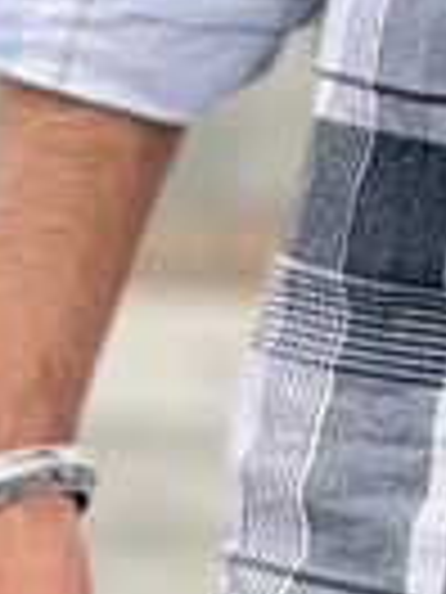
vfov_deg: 3.3
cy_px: -918
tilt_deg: +1.5
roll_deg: -2.1
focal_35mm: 599
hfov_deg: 2.5
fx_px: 10290
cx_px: 960
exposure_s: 1/544
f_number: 2.8
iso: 25
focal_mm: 9
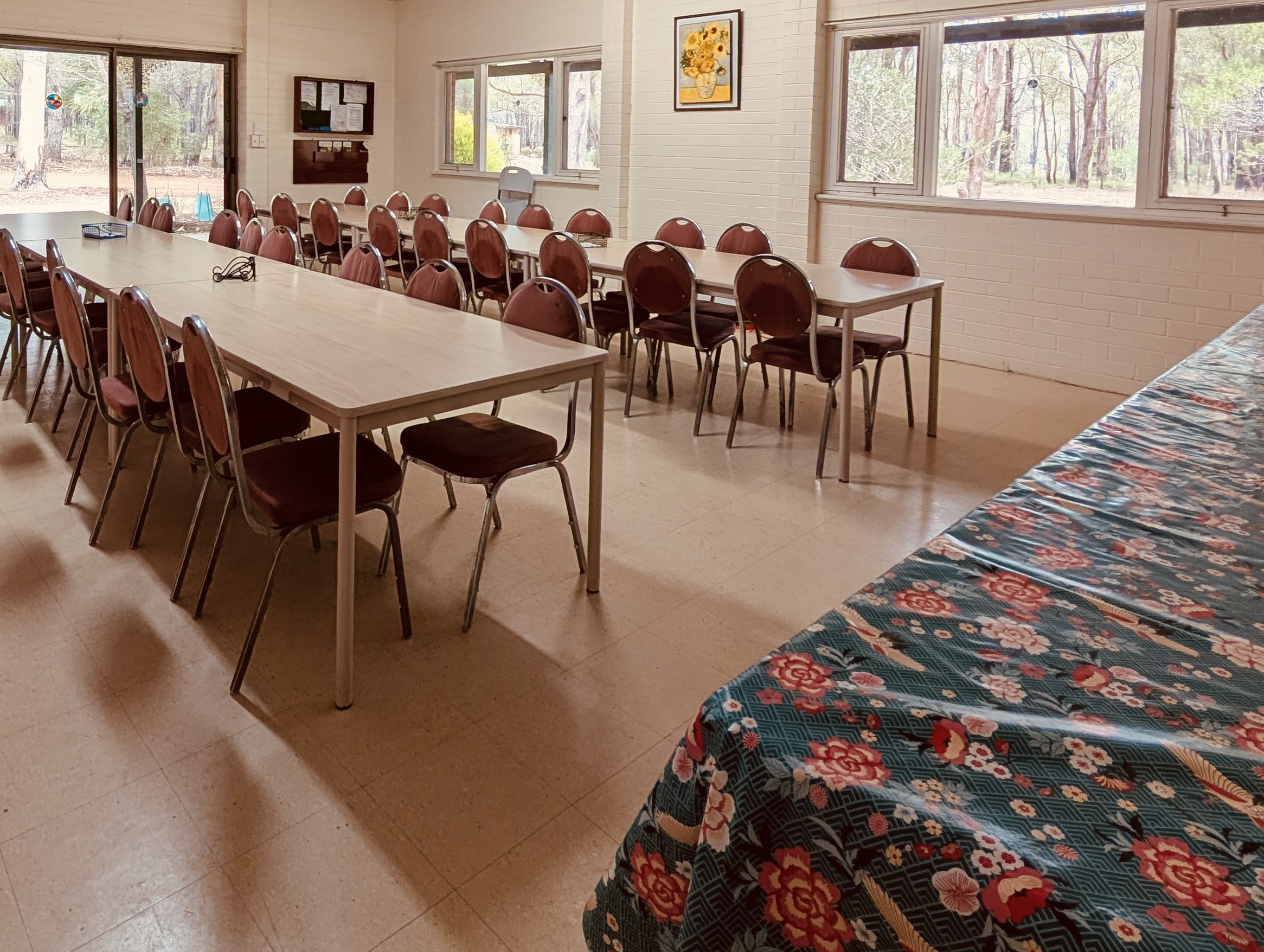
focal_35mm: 21
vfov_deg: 58.0
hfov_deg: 77.3
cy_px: 170
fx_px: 768
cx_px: 461
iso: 65
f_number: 1.7
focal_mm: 2.02
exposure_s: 1/100
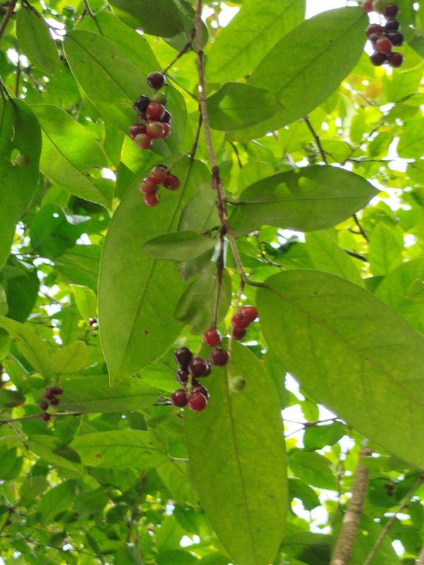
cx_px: 212
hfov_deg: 20.4
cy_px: 282
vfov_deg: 27.0
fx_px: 1176
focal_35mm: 72
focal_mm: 5.31
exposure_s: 1/60
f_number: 1.7
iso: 64
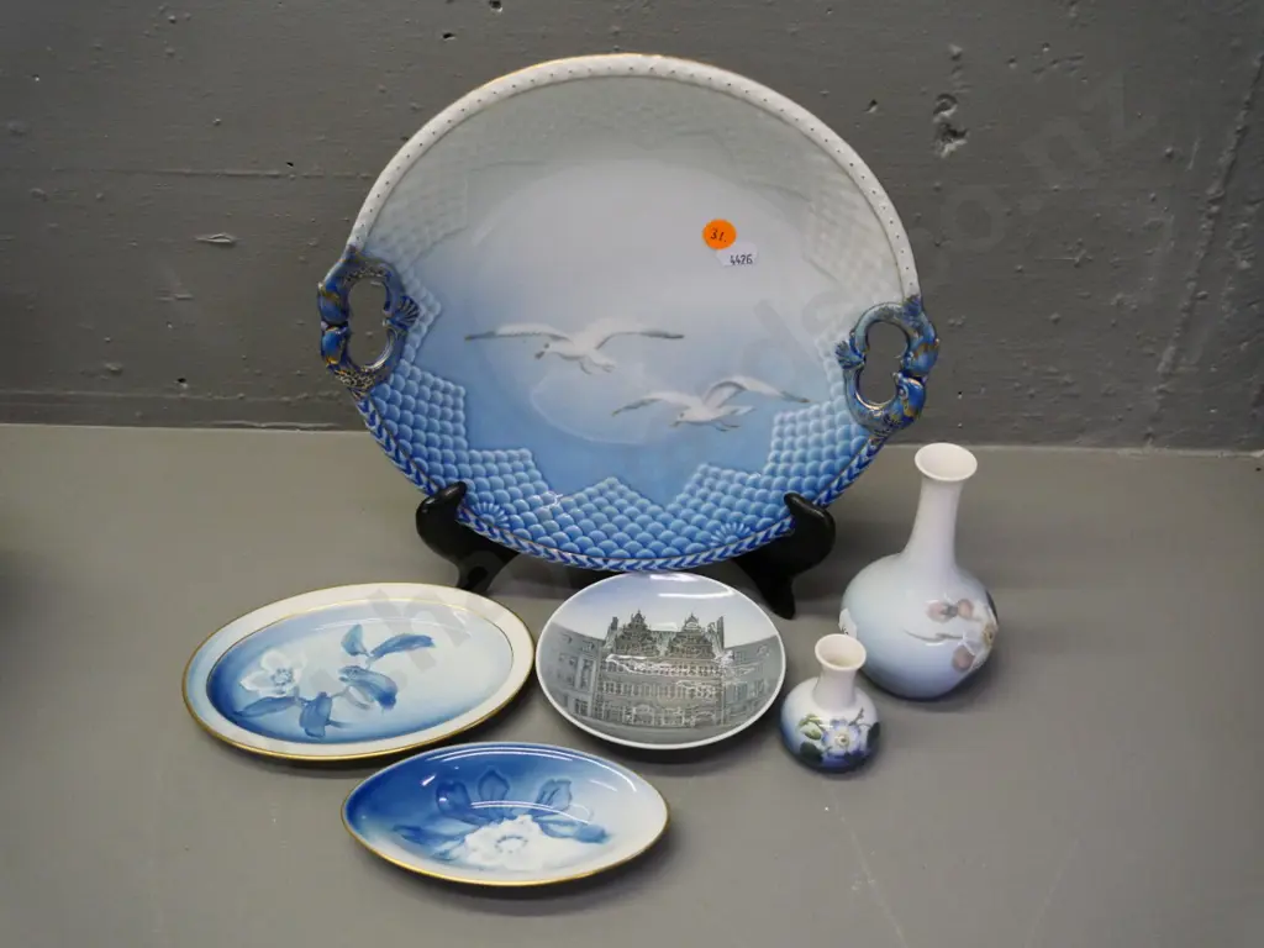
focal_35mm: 36
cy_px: 474
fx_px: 1315
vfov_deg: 39.7
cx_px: 632
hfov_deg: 51.4
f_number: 5
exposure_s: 1/250
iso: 3200
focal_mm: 18
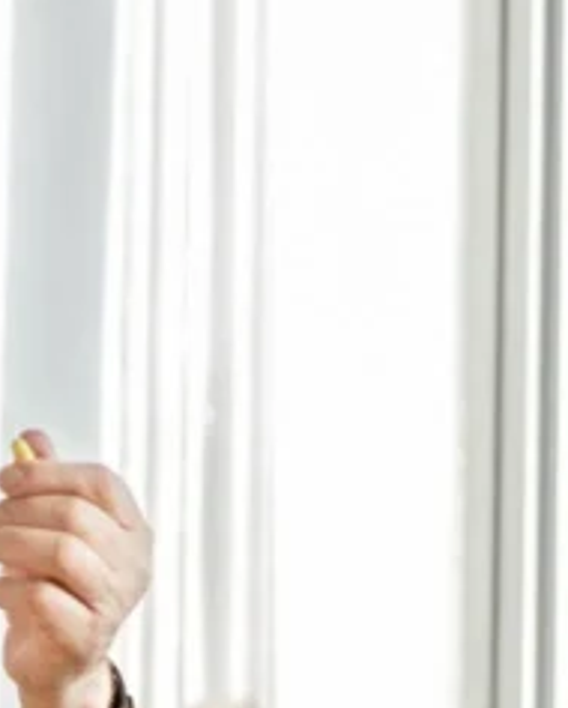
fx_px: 2980
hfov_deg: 10.4
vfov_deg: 13.5
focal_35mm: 142
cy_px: 536
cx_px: -332
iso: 100
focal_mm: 35
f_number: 2
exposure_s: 1/400
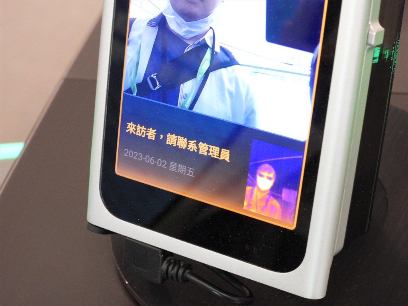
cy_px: 153
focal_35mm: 80
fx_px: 943
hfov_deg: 24.4
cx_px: 204
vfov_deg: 18.4
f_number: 3.5
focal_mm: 14.3
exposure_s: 1/10
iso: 800
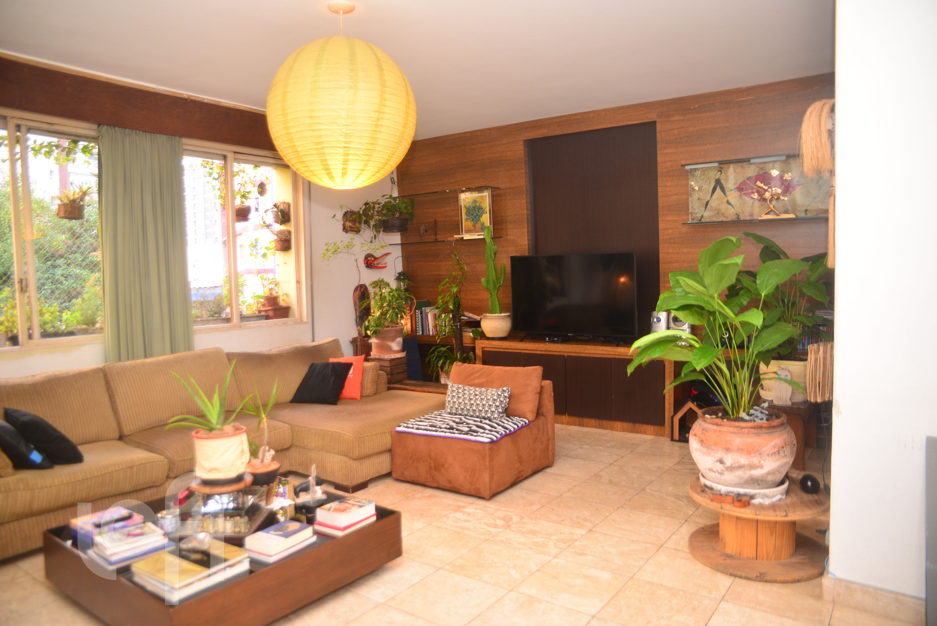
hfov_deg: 41.1
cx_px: 468
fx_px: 1250
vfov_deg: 28.1
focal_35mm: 48
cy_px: 313
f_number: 2.8
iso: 640
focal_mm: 48
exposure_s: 1/200
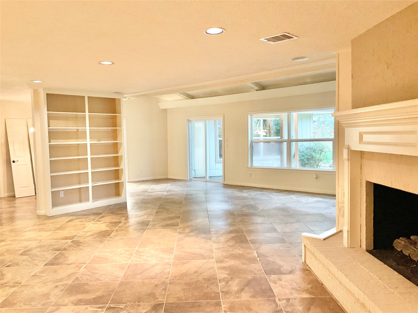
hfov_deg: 61.7
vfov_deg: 48.2
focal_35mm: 29
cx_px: 209
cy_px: 156
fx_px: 350
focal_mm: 3
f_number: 1.8
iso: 200
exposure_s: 1/60
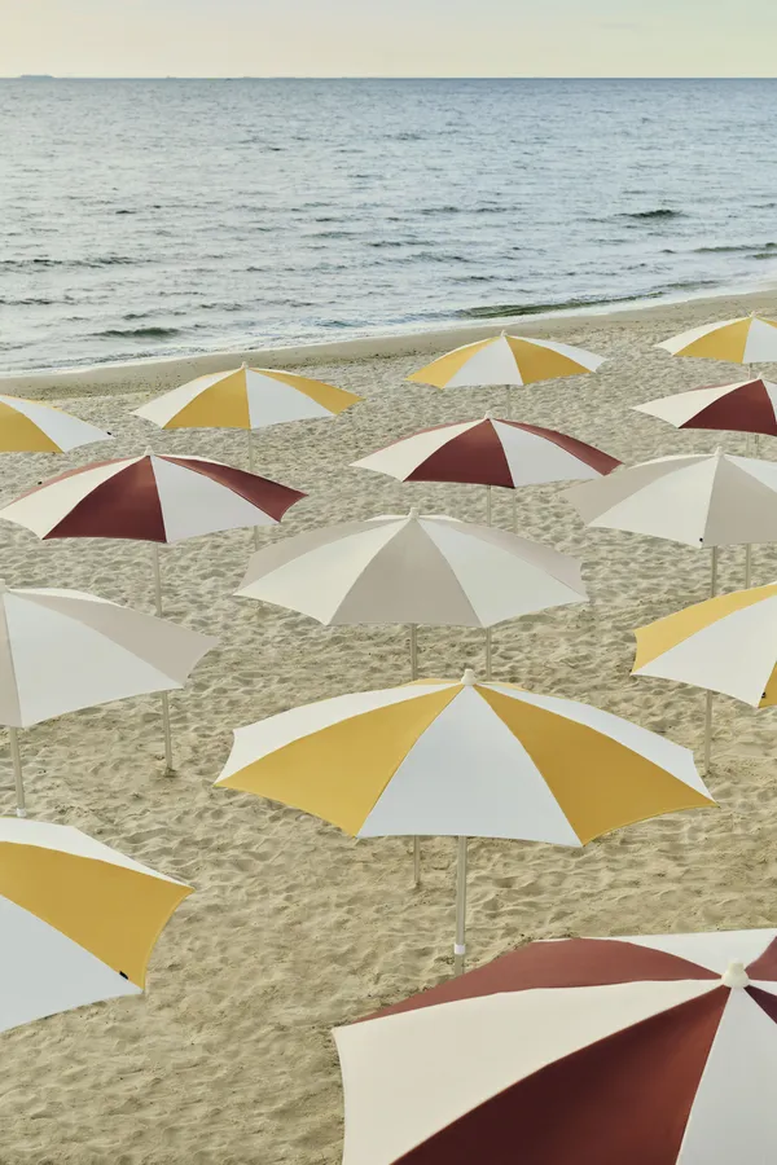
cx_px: 388
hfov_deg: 23.4
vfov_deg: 34.5
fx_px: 1878
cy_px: 582
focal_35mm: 58
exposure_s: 1/100
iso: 100
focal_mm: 58
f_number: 6.3
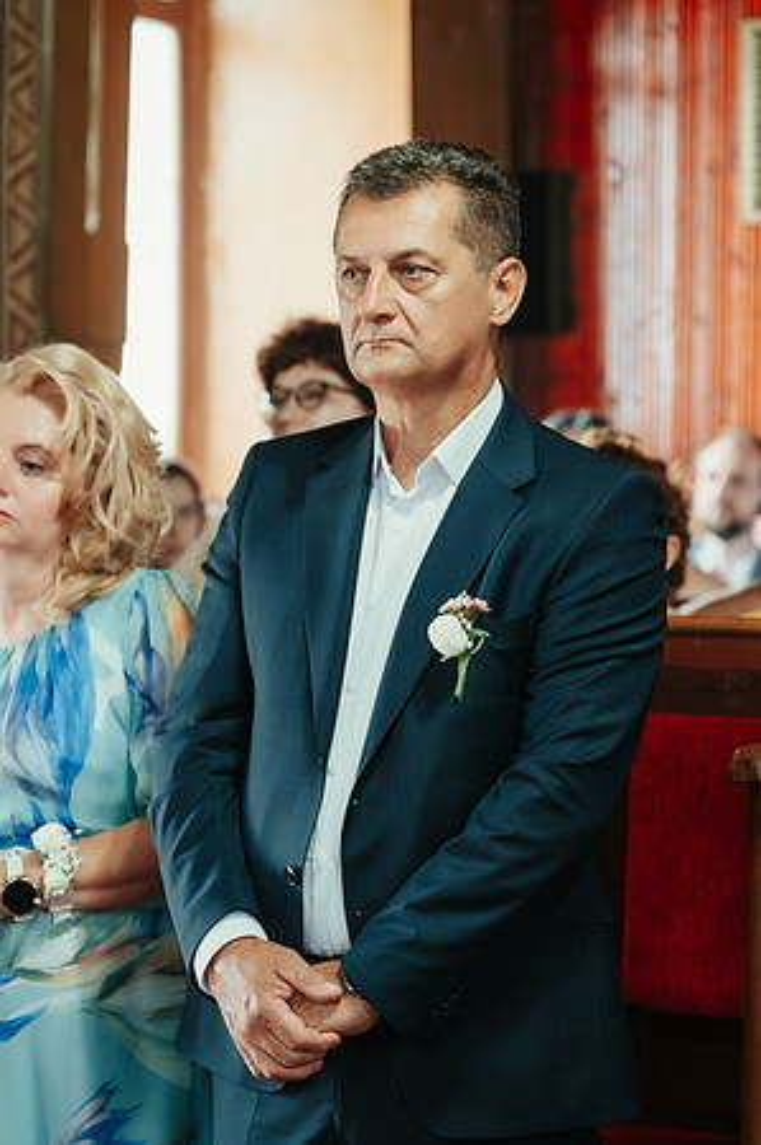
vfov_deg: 19.5
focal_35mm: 105
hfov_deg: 13.0
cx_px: 302
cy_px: 572
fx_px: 3341
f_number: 2.8
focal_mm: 70
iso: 1250
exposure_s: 1/160
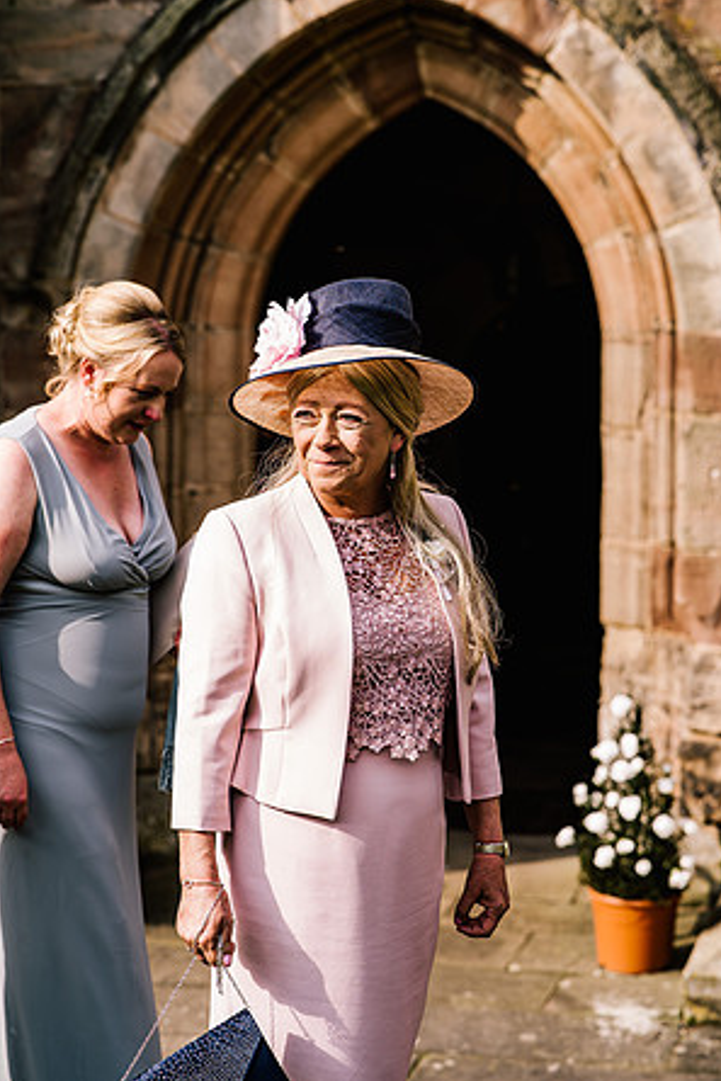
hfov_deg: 15.9
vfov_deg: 23.6
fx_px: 2581
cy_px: 537
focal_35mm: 86
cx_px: 362
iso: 50
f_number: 4
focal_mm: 85
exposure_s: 1/250
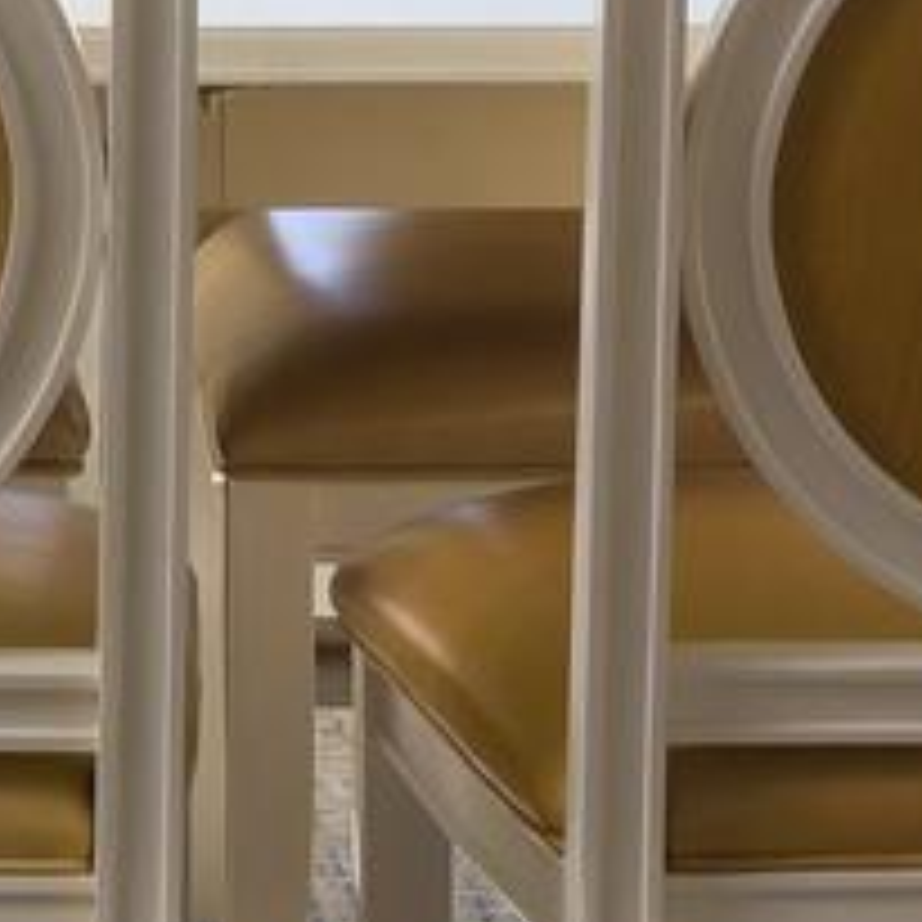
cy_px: -1201
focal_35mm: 229
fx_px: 6901
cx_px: -378
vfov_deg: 7.2
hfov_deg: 7.5
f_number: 11
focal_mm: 27
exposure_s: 1/160
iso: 800
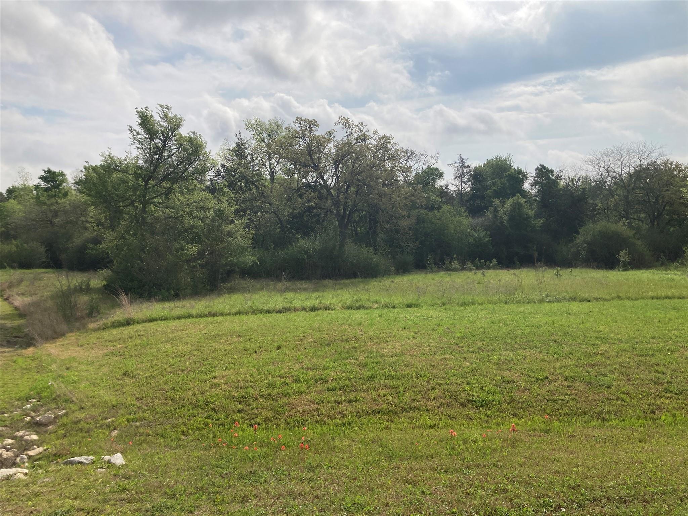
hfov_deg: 63.4
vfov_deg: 49.7
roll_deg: +0.7
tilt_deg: -4.7
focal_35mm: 28
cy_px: 258
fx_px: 557
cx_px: 344
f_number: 1.8
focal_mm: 3.99
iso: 25
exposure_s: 1/5405
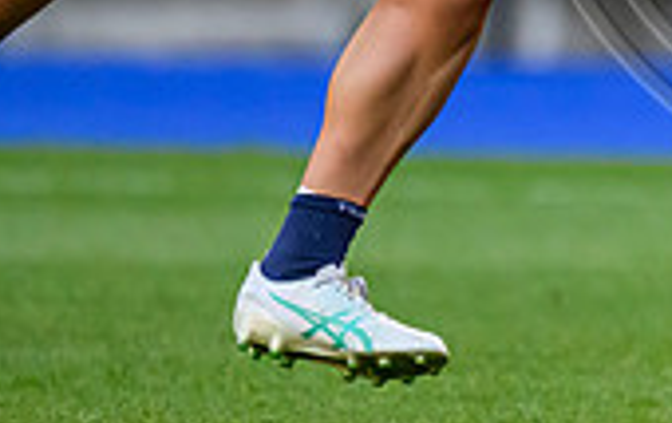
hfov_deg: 0.9
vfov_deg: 0.6
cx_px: 1139
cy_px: -207
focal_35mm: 2375
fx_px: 43583
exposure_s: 1/2000
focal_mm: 560
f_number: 4
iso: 4000
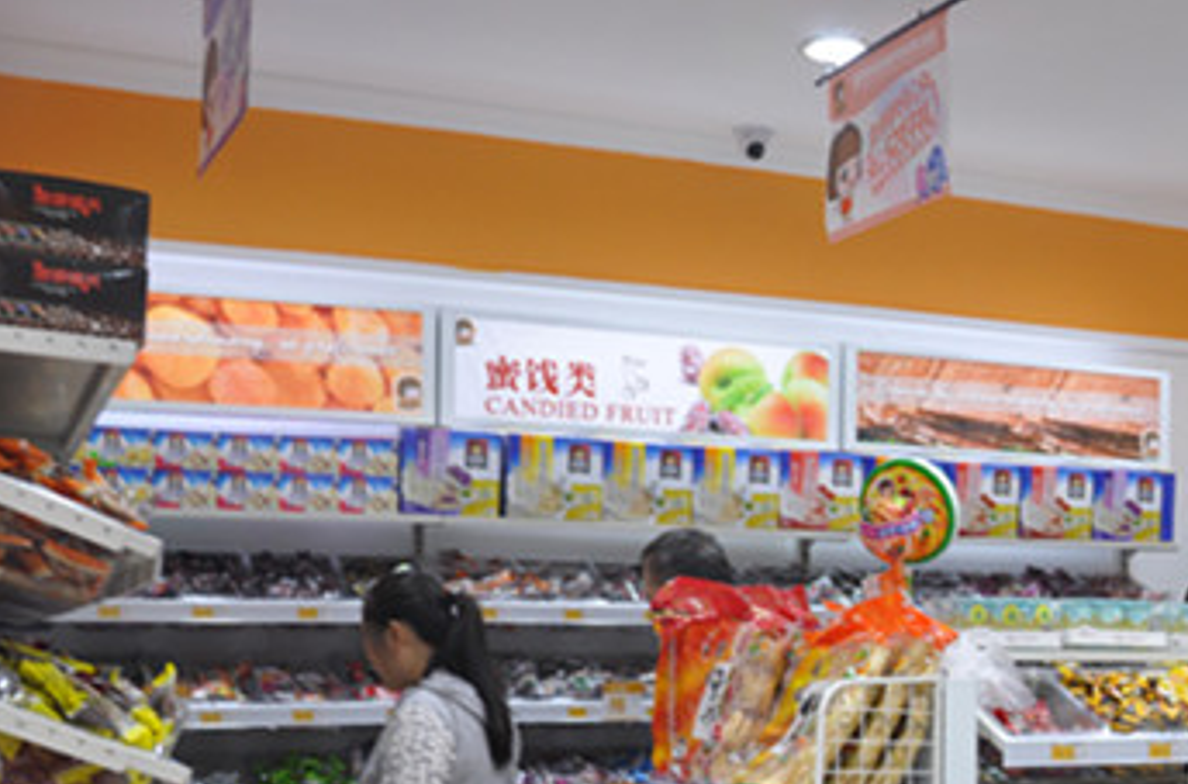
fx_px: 1809
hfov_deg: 33.5
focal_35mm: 55
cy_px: 713
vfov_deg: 23.8
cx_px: 1167
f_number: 5
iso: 400
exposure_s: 1/25
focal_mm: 18
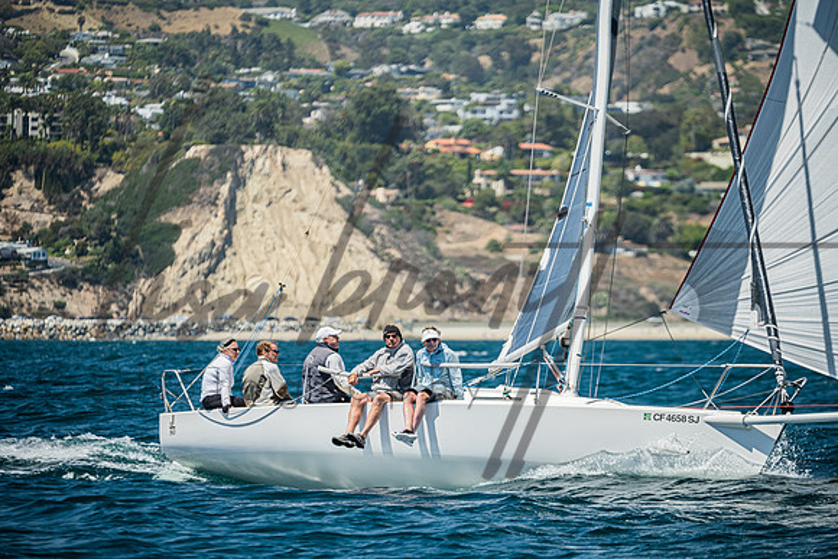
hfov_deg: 6.9
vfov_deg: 4.6
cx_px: 419
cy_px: 280
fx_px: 6985
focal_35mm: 300
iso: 320
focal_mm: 300
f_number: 5.6
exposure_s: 1/640
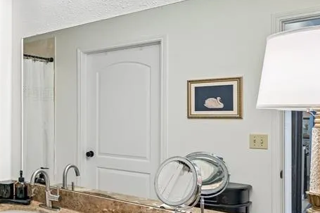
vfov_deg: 35.8
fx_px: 330
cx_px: 11
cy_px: 111
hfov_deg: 45.1
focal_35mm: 37
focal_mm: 16.5
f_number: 8
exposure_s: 1/25
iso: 400
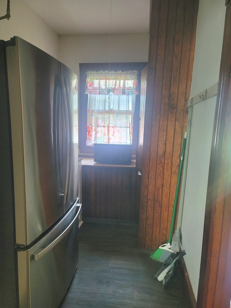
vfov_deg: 69.4
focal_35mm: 25
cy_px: 154
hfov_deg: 54.9
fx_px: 222
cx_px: 116
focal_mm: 7
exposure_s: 1/40
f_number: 1.8
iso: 160
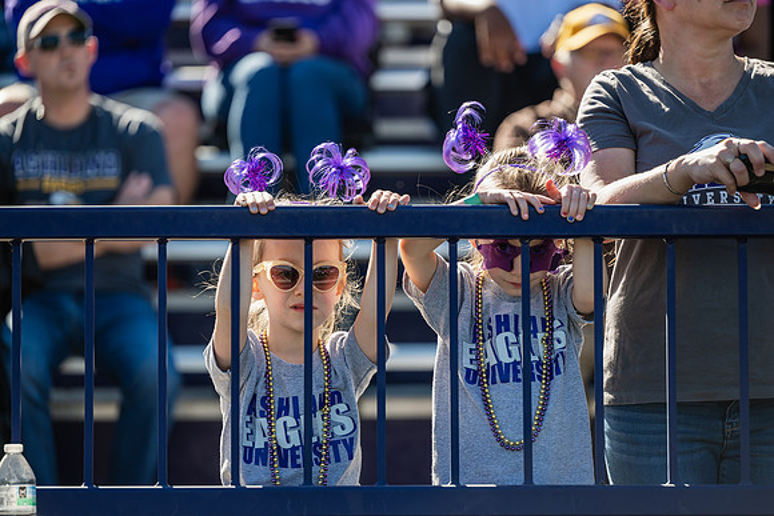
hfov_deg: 13.7
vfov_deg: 9.2
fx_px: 3226
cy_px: 258
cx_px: 387
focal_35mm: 150
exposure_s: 1/400
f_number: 3.2
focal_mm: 150
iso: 80
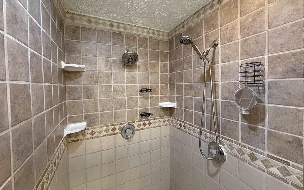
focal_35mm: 15
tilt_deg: +0.0
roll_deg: +1.7
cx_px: 151
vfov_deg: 74.7
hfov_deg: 101.5
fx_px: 124
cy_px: 89
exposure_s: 1/60
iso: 400
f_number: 2.2
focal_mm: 2.22
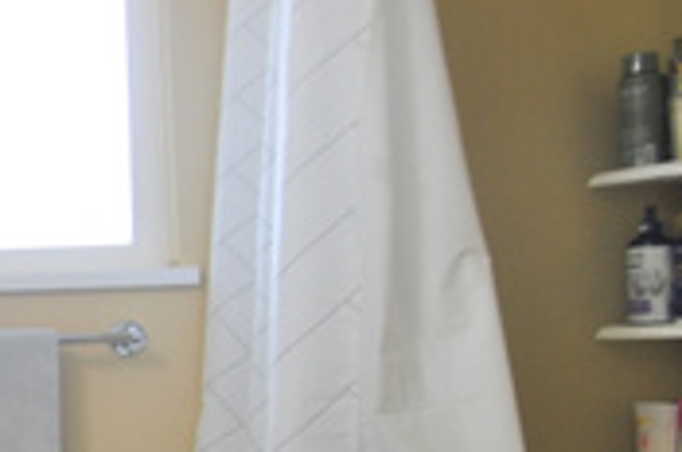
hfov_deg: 26.2
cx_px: -351
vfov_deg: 24.1
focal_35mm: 55
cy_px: 362
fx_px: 1040
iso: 220
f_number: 3.5
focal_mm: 10
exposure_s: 1/30
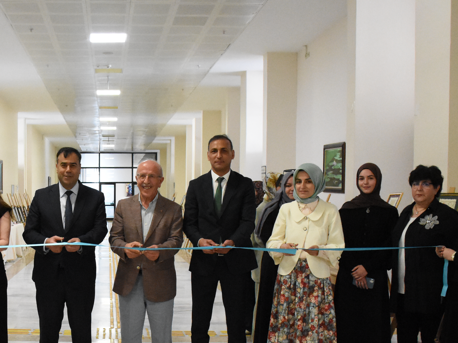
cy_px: 244
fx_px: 662
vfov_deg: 28.8
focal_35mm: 50
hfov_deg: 36.9
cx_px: 95
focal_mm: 18
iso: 6400
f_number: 5.6
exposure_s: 1/100
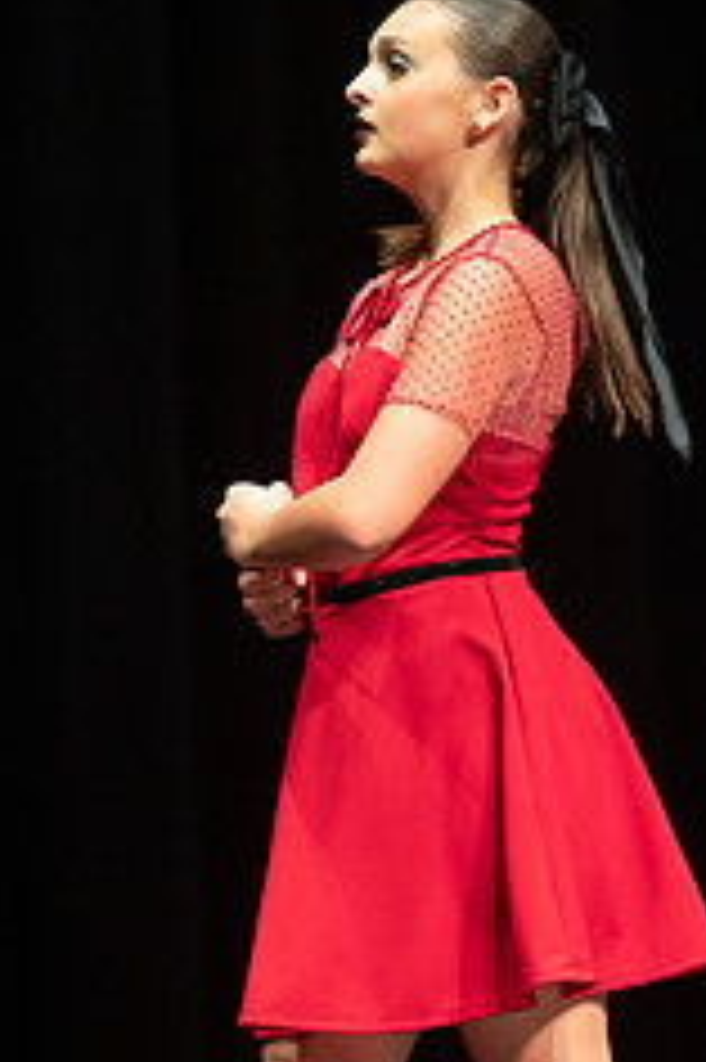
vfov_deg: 6.8
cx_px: 510
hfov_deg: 4.5
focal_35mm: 305
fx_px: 8985
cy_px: 706
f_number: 2.8
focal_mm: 160
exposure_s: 1/200
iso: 1600
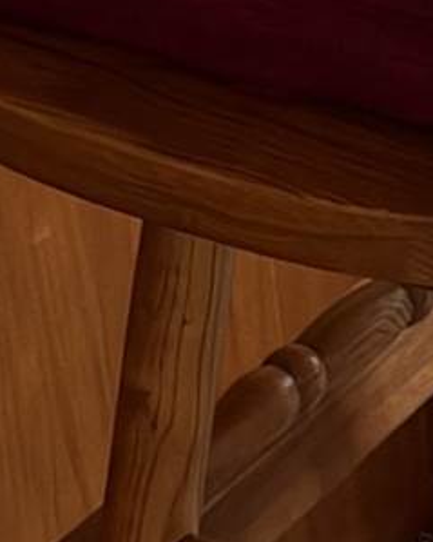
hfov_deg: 5.5
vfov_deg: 6.2
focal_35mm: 271
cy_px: -1412
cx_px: 1085
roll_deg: +3.1
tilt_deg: -9.0
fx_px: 4343
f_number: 1.48
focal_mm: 6.93
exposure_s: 1/60
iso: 500
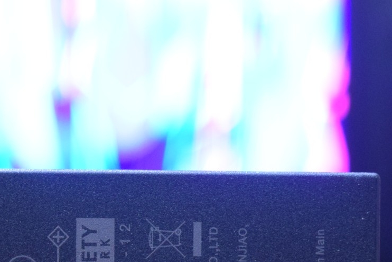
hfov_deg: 10.5
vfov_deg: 6.9
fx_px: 2139
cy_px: 329
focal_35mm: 196
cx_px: 199
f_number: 5
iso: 1600
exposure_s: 1/8
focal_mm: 45
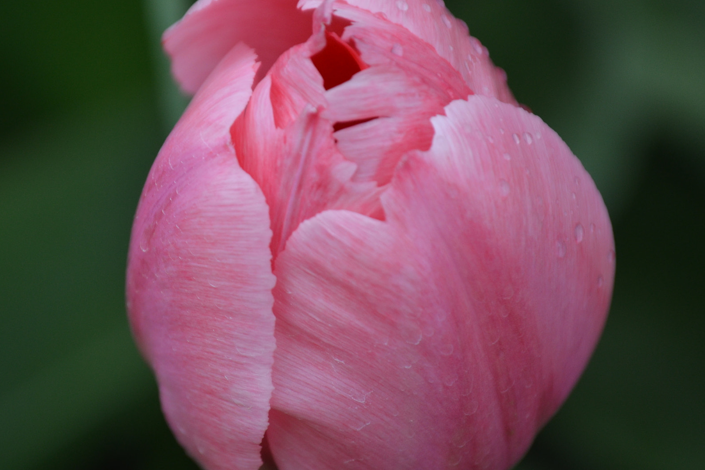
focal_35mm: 387
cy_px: 227
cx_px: 273
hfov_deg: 5.3
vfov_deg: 3.6
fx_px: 7577
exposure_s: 1/640
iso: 400
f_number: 5.6
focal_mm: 200
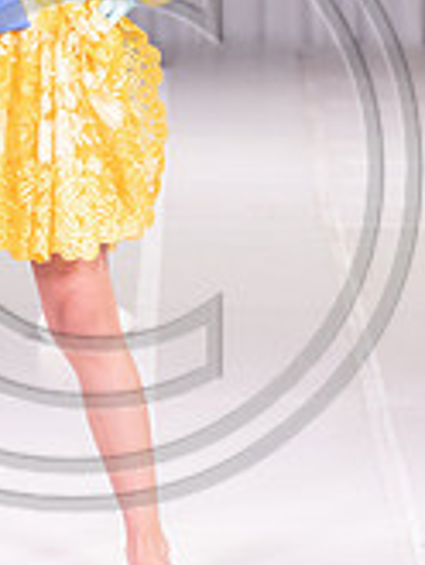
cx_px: 74
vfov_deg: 8.2
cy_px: 168
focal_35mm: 241
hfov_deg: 6.2
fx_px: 3940
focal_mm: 92
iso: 2000
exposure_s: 1/400
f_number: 5.6
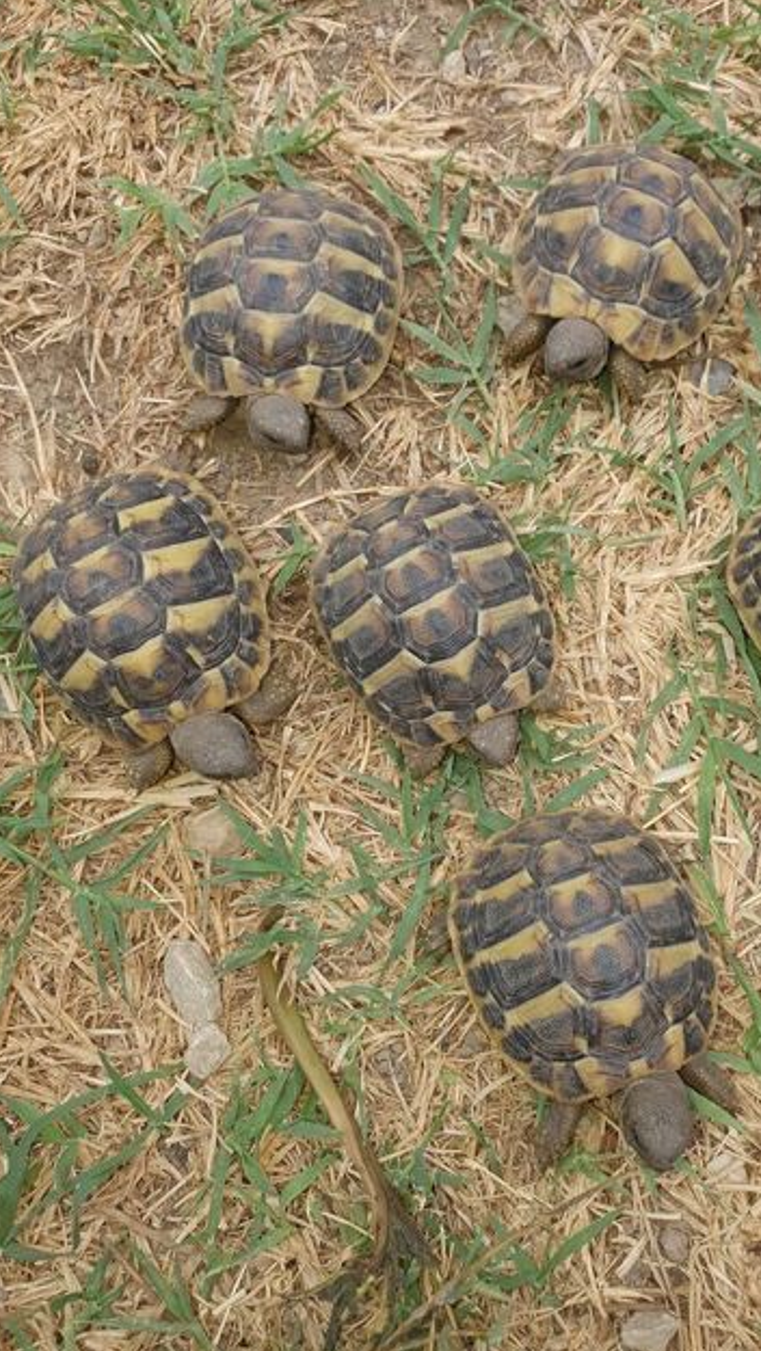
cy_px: 672
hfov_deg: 39.8
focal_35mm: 29
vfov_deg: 66.0
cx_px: 502
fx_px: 1039
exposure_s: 1/368
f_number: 2.4
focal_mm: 4.32
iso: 50
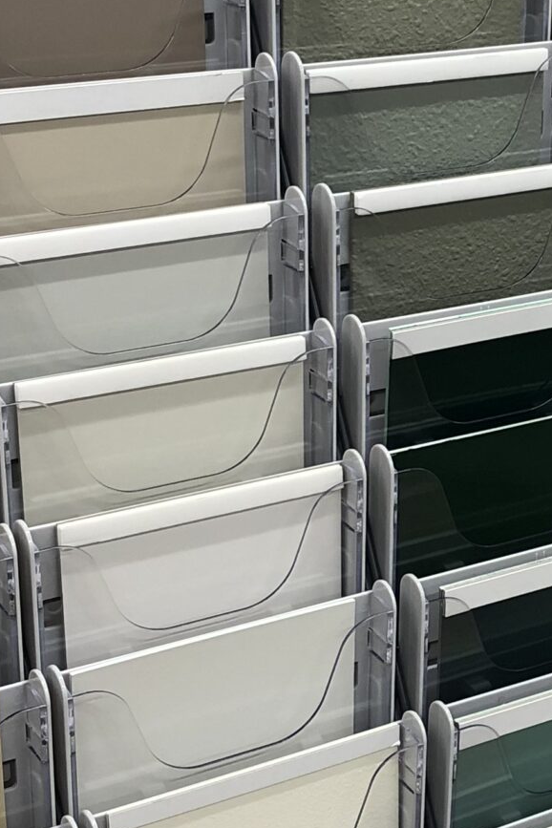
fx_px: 1978
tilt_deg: -22.1
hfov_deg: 15.6
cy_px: 452
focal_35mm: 86
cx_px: 557
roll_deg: -1.9
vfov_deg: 23.6
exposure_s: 1/33
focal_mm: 3.99
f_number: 1.8
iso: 20
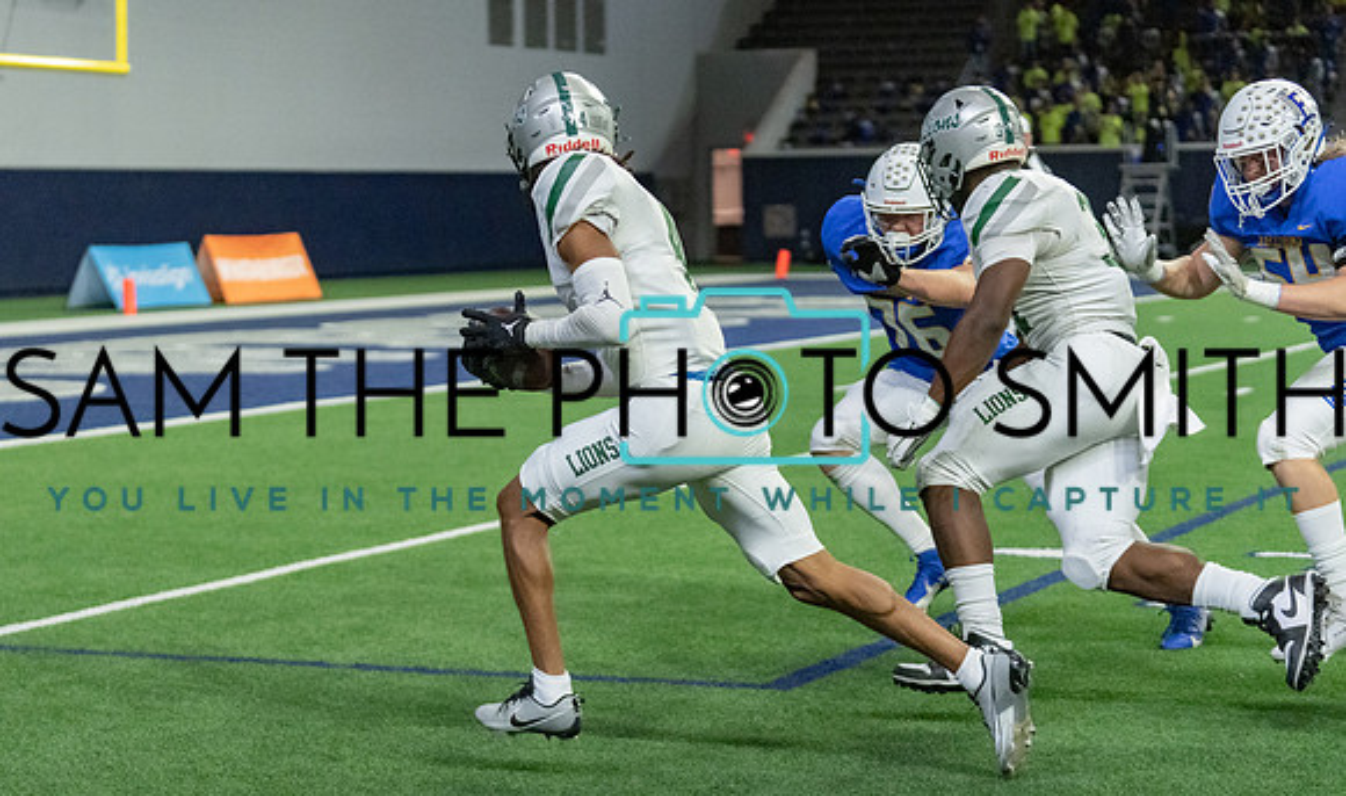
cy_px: 464
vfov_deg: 14.1
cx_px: 545
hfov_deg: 23.6
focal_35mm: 89
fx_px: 3218
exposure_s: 1/1250
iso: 4000
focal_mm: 70
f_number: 2.8
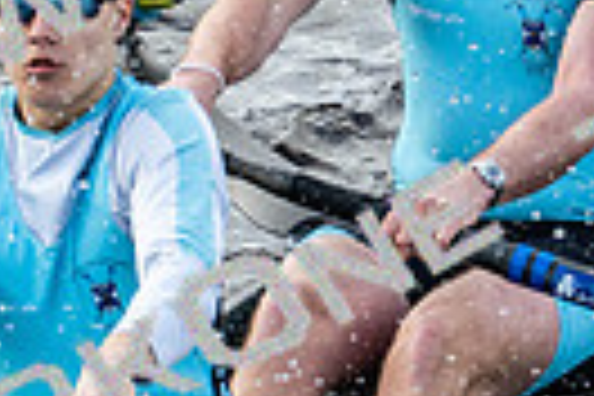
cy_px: 146
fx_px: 35802
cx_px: 369
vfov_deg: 0.6
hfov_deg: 1.0
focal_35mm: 2170
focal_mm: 493
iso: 1000
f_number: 6.3
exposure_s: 1/1250
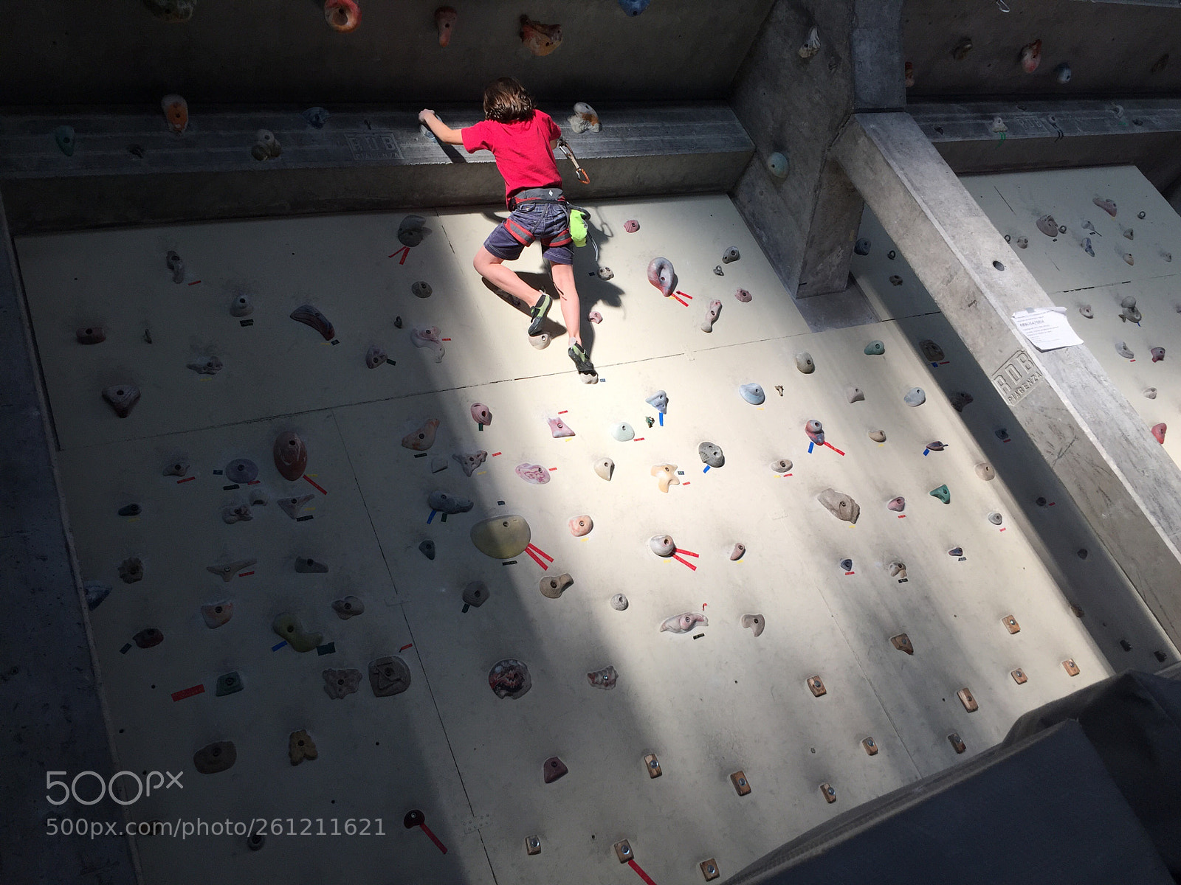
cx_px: 590
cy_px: 442
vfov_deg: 48.2
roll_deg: +25.8
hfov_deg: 61.7
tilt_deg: +24.1
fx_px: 989
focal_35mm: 29
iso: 32
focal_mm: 4.15
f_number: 2.2
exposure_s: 1/187
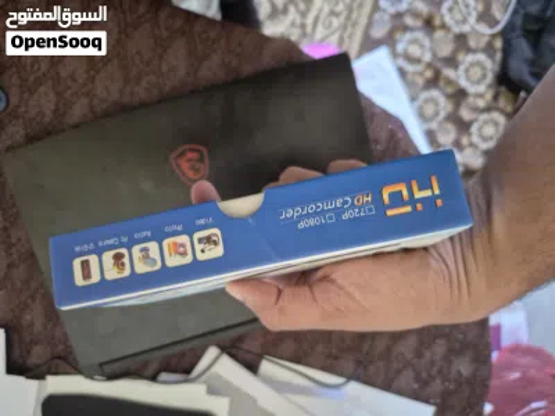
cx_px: 278
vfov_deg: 58.9
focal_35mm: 23
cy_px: 208
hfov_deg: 73.9
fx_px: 369
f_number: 1.8
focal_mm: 5.4
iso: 1600
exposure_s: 1/25
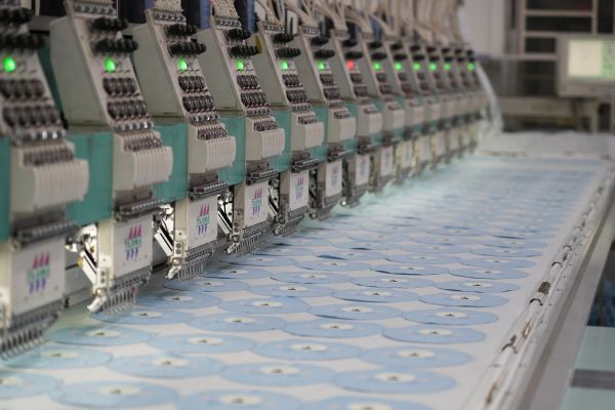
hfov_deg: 24.8
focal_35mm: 82
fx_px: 1401
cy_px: 205
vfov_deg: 16.7
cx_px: 308
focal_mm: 82
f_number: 4
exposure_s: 1/160
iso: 1000
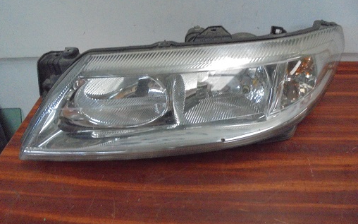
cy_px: 104
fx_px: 273
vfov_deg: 44.5
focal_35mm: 28
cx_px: 177
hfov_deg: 66.5
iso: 800
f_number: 3.5
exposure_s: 1/13
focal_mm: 4.6
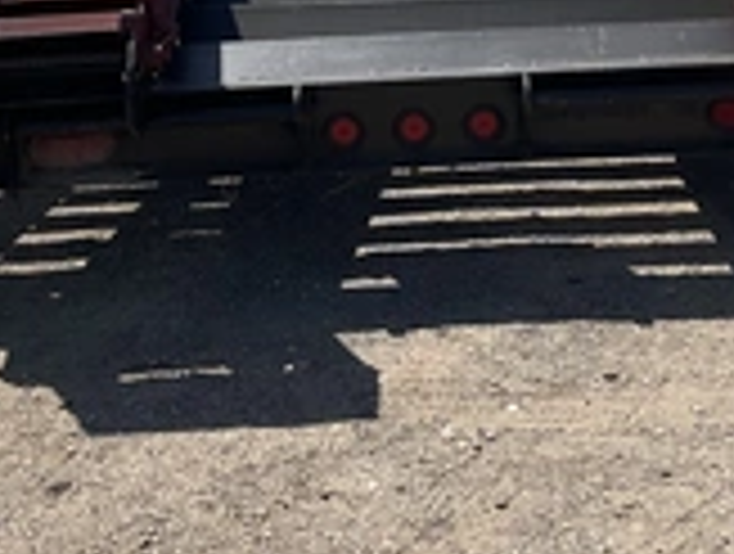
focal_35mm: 71
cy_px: -104
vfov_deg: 19.6
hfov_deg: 27.2
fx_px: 1509
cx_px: 459
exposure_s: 1/2227
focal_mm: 3
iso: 25
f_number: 1.8
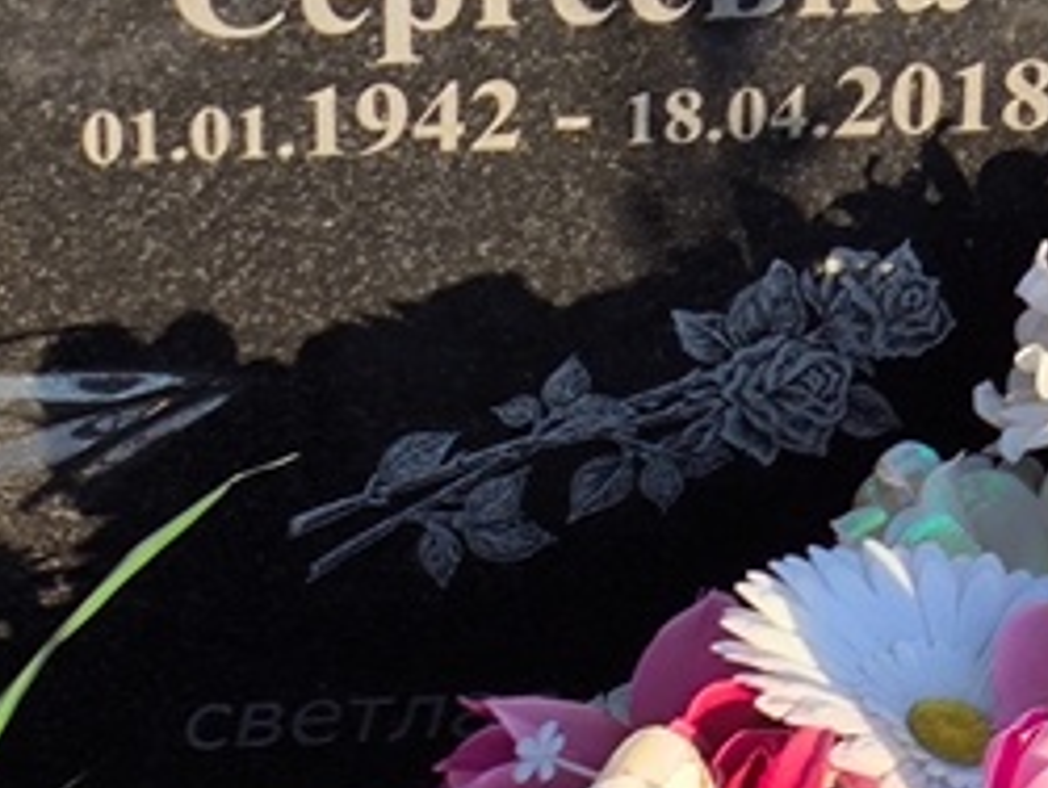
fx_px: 4849
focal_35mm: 160
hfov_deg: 12.3
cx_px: 371
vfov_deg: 9.1
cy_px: -247
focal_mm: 4.71
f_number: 1.7
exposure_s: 1/877
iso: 50
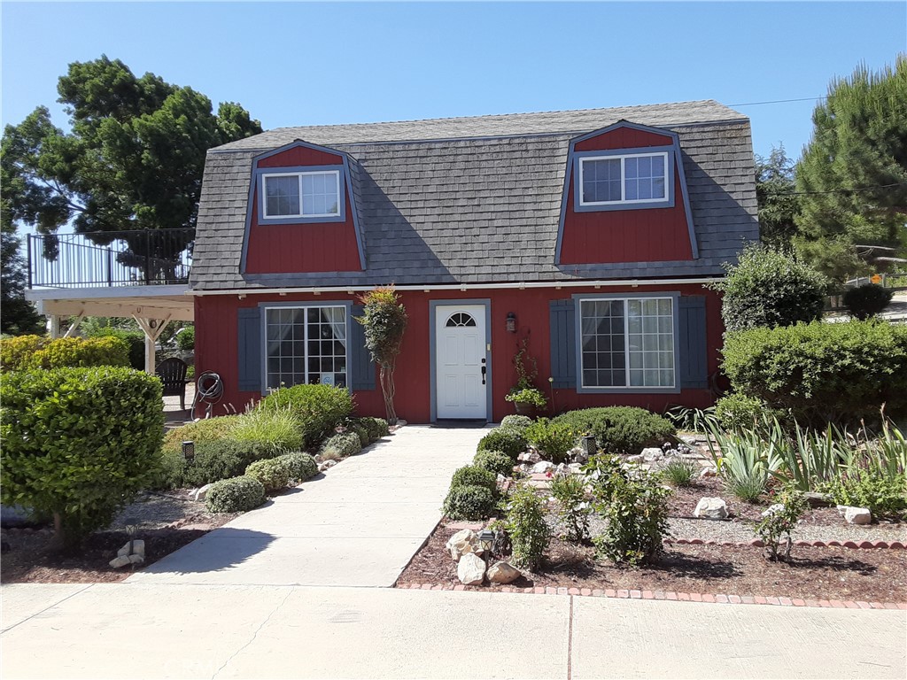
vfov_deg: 51.4
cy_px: 340
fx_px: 707
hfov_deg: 65.3
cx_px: 454
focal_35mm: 27
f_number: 1.9
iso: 40
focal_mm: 2.91
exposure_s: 1/1321
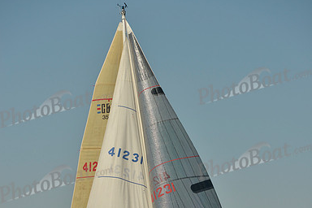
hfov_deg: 8.8
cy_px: 213
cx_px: 156
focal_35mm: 234
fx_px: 2028
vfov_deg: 5.9
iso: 200
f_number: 8
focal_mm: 155
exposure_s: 1/800
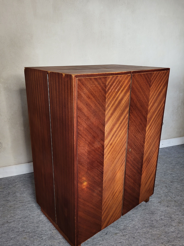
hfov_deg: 48.2
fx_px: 206
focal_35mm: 29
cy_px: 127
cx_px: 89
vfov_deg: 61.6
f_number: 1.8
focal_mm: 5.4
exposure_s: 1/40
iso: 200
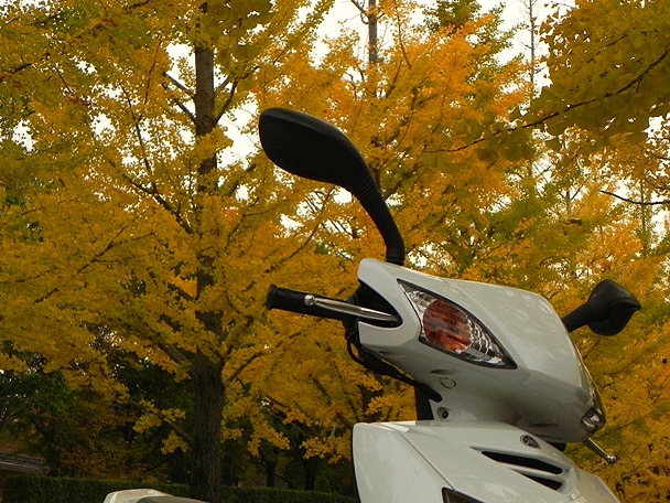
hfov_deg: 20.7
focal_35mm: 95
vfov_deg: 15.6
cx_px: 335
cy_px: 252
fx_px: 1839
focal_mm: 16.9
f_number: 4
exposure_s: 1/350
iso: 200
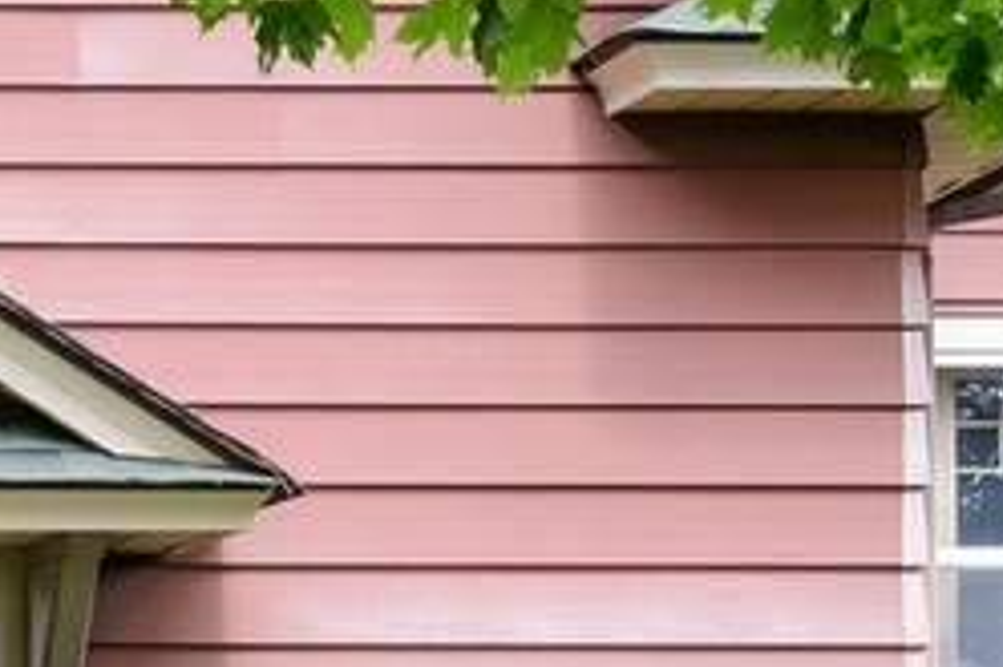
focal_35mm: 196
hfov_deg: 9.9
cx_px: -807
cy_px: 542
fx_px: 5457
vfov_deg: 7.0
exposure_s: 1/40
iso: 200
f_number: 10
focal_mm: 30
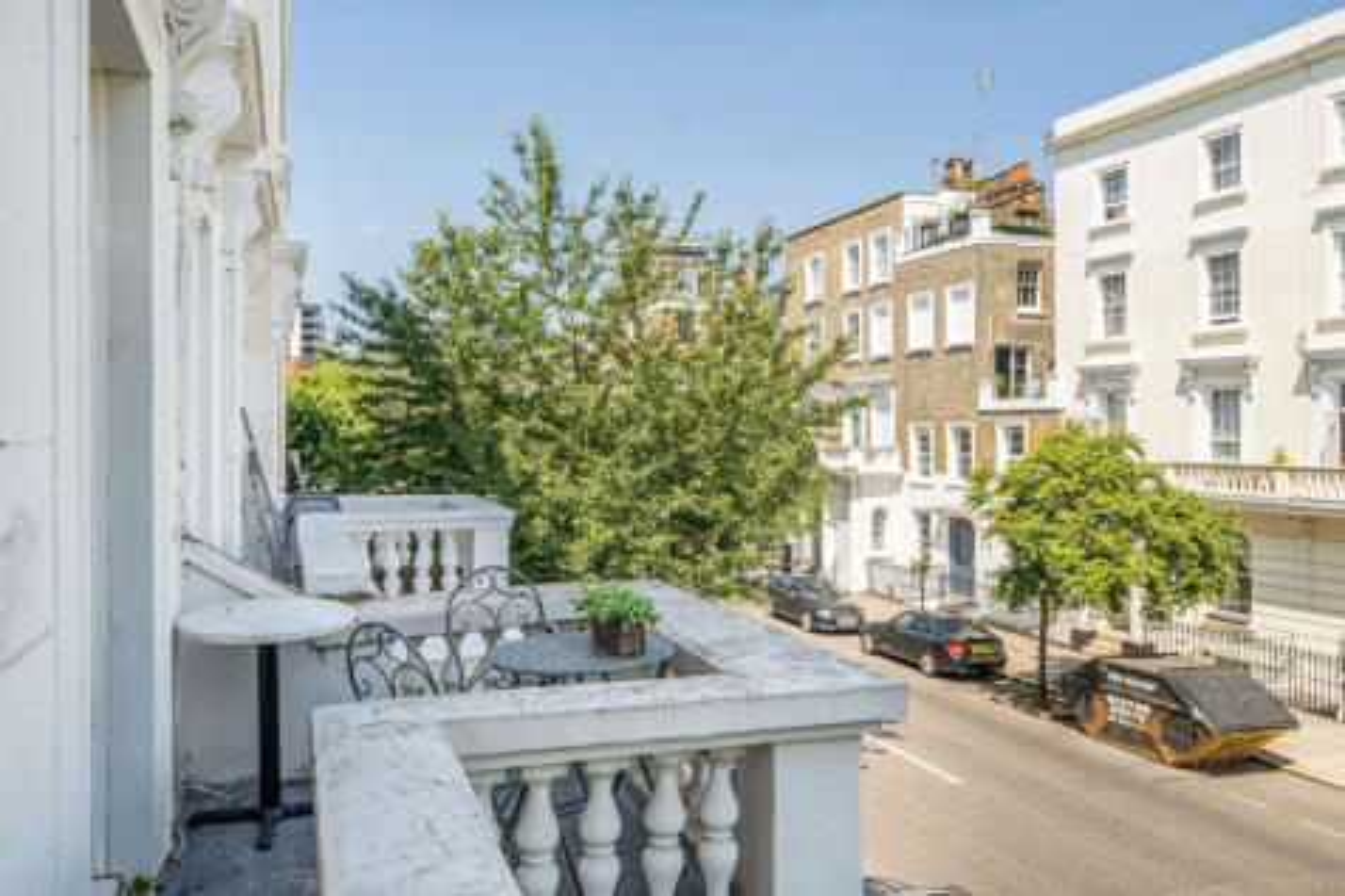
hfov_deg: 67.4
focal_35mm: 27
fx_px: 1008
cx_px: 672
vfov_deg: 47.9
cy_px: 448
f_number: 8
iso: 400
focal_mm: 18
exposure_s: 1/640
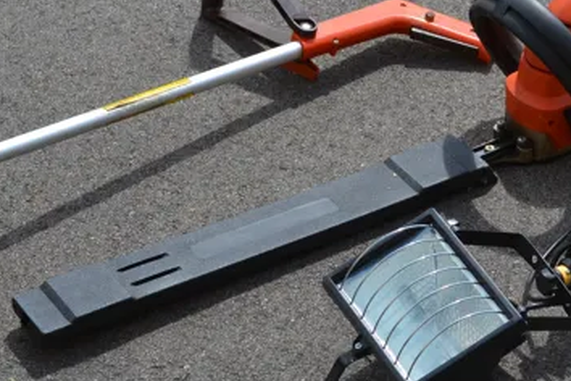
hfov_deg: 16.8
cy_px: 187
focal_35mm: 122
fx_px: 1935
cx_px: 355
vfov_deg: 11.2
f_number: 8
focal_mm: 32
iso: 100
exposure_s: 1/250
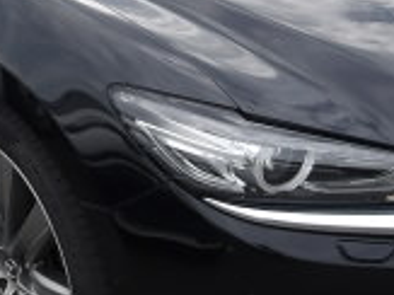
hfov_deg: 18.5
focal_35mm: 106
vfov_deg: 13.8
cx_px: 138
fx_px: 1206
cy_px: 44
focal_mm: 4.9
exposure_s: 1/60
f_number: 10.4
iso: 100
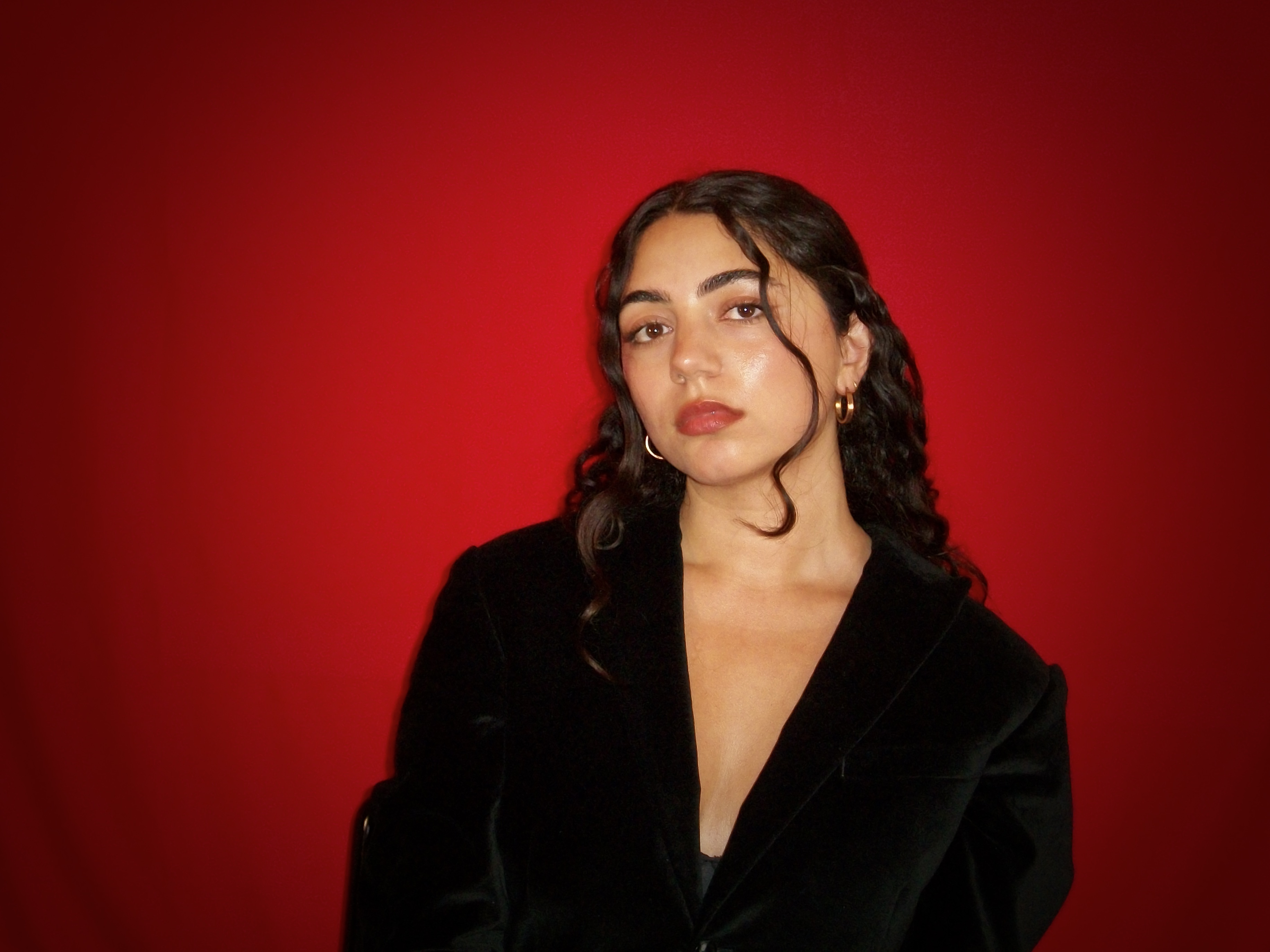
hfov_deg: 28.6
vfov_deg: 21.6
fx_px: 2495
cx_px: 635
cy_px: 476
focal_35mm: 68
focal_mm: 12.1
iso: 320
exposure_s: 1/80
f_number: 4.5
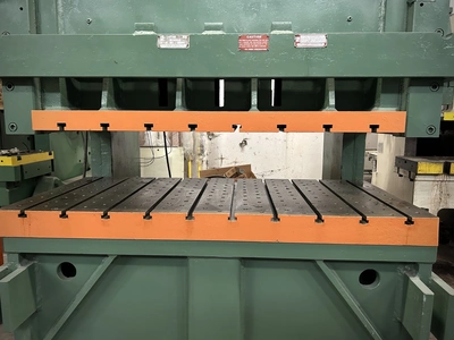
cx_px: 227
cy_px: 170
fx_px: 341
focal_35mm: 26
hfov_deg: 67.3
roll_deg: +1.2
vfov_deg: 53.1
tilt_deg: -7.7
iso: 400
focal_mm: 5.7
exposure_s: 1/40
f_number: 1.5
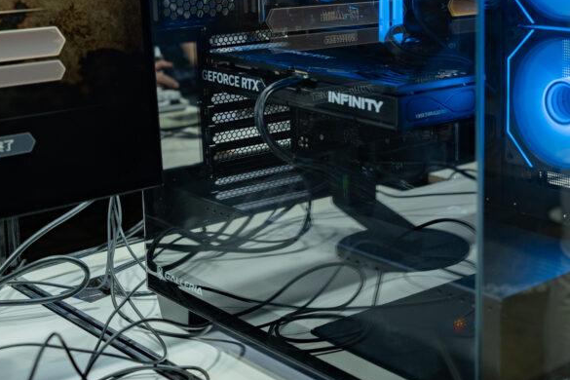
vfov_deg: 21.3
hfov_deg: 31.6
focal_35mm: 63
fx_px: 997
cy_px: 77
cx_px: 391
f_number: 4
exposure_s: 1/100
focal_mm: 36
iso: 400
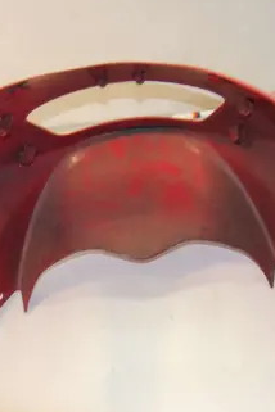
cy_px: 223
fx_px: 985
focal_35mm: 86
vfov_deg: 23.6
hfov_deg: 15.9
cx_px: 136
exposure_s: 1/60
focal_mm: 34
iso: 400
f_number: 4.5
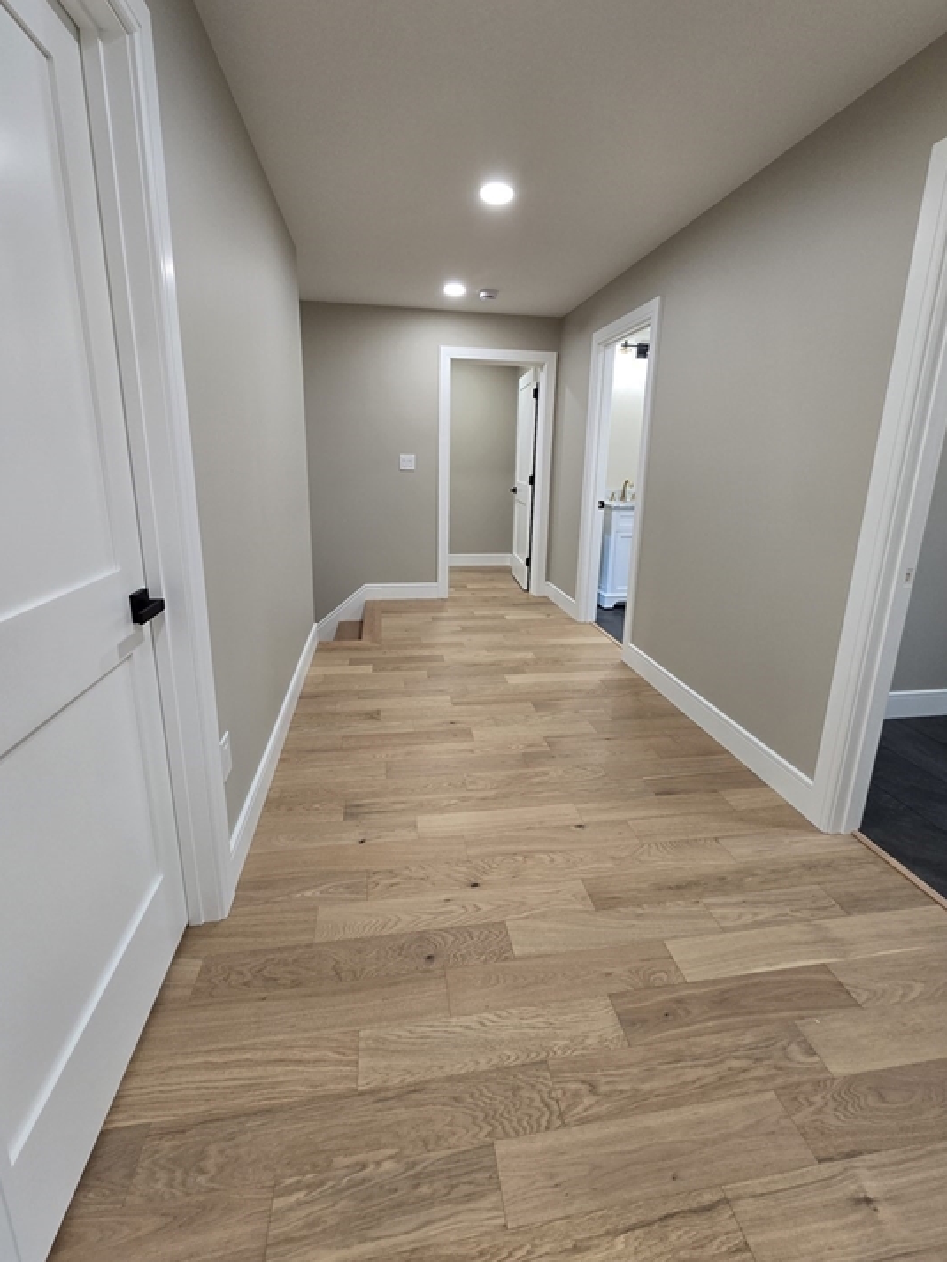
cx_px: 462
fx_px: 511
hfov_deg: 85.7
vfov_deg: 101.9
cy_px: 595
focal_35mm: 14
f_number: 2.2
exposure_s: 1/60
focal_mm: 2.2
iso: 160
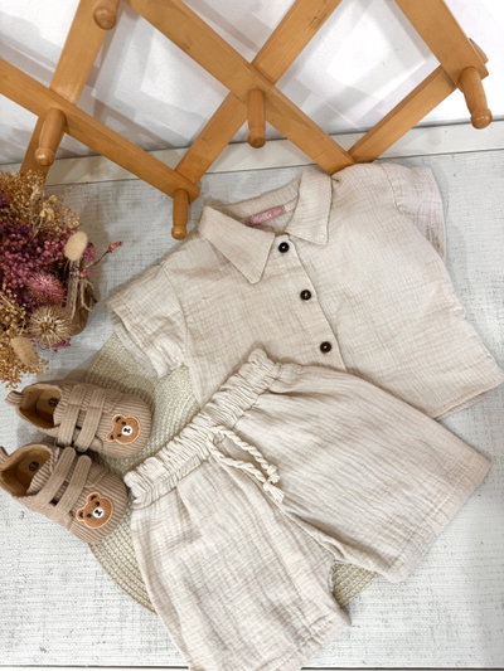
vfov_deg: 71.6
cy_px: 336
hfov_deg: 56.8
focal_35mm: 24
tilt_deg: -74.4
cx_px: 252
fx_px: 466
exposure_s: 1/50
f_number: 1.78
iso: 125
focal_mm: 6.76
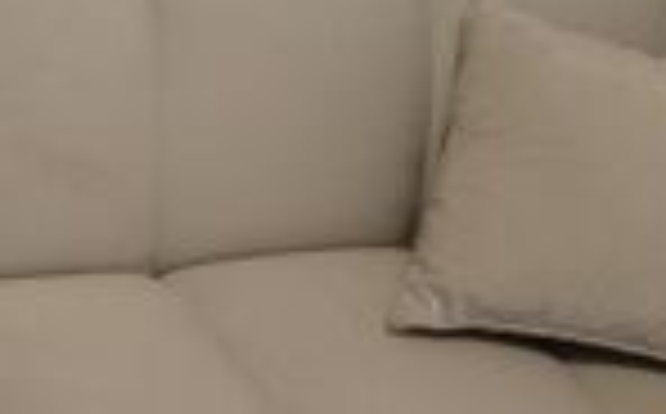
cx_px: -144
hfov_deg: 20.8
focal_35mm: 93
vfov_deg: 13.6
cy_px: 504
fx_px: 1685
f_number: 1.8
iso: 2763
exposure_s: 1/25
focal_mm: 4.05
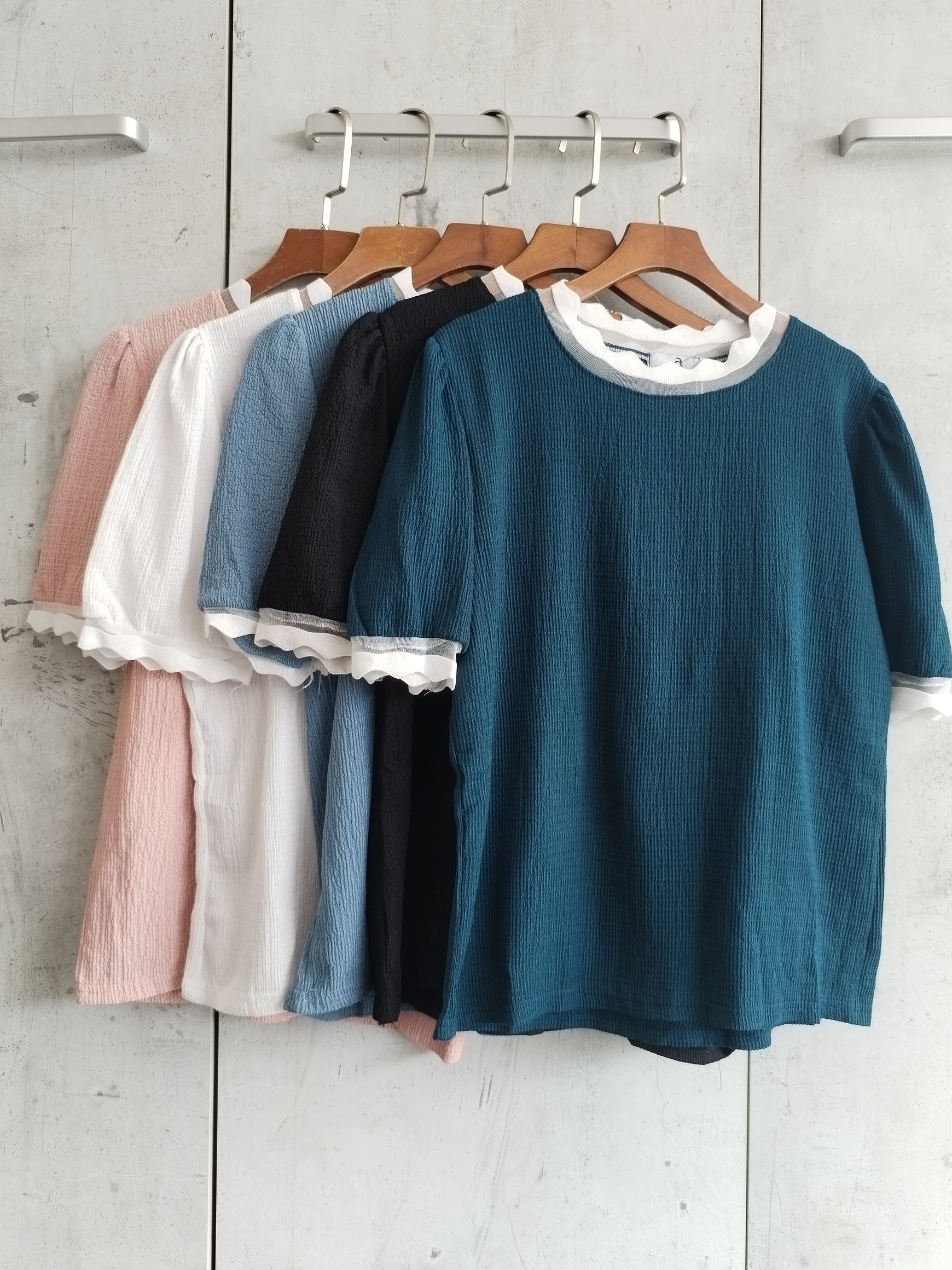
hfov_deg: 46.8
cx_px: 479
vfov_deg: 60.0
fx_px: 1100
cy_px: 616
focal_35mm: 30
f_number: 1.8
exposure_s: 1/100
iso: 196
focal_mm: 4.75
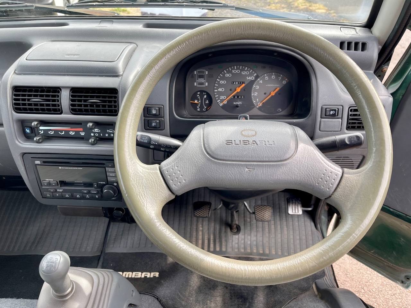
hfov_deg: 69.4
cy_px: 154
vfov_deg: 54.9
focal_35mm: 25
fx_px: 297
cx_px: 206
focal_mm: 5.1
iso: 32
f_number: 1.6
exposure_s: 1/227
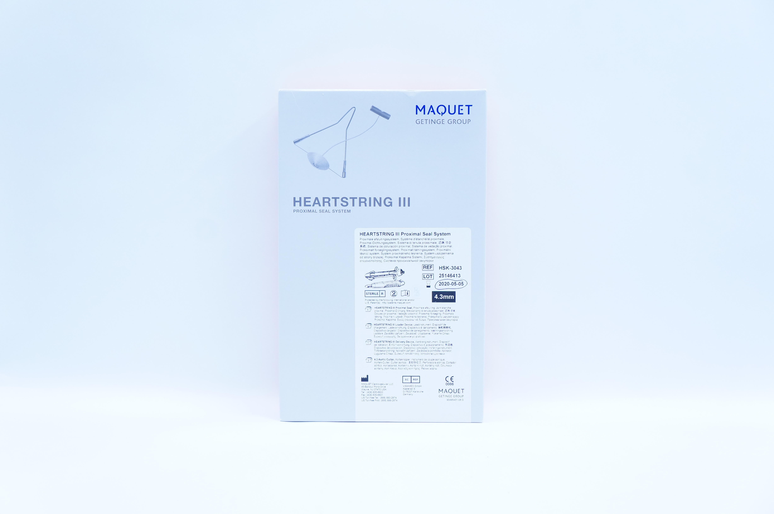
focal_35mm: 42
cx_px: 387
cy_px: 257
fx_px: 902
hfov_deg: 46.4
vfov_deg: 31.8
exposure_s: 1/125
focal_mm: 28
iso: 800
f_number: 5.6
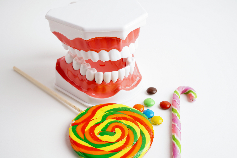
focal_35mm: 50
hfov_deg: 39.6
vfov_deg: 27.0
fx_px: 329
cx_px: 118
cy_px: 79
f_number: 8
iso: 100
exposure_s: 1/100
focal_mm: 50
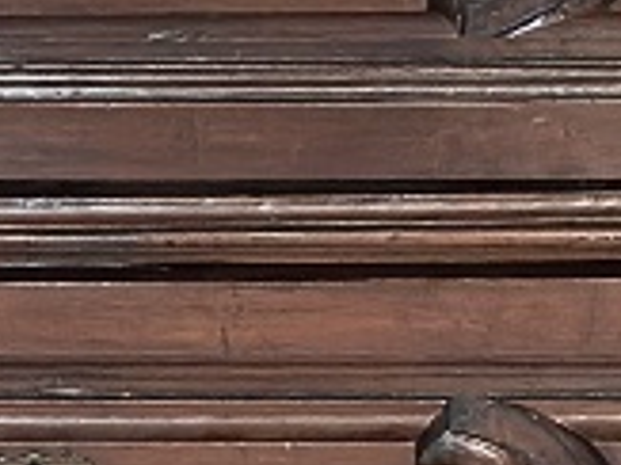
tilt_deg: -25.4
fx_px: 6346
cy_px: 461
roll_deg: +1.1
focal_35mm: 354
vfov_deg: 4.2
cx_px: -15
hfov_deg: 5.6
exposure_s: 1/60
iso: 320
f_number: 1.78
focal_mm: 6.86
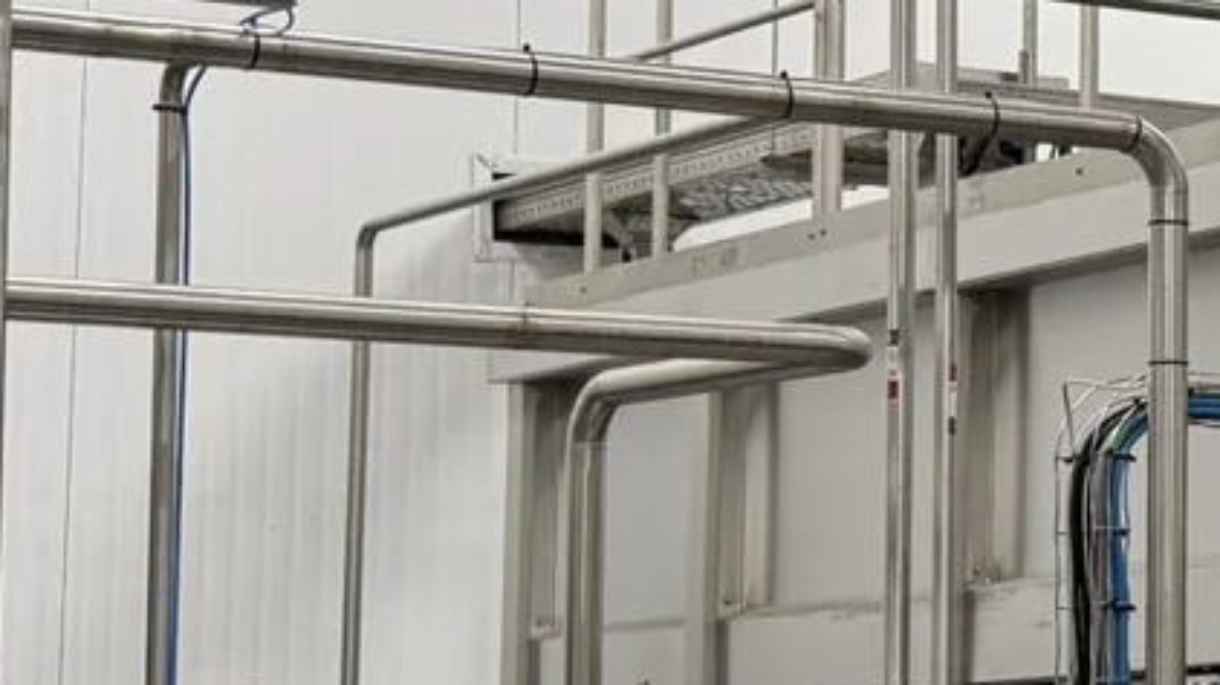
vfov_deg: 9.8
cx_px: 2183
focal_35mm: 124
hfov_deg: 15.1
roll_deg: +1.0
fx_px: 4010
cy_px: 249
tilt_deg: +9.1
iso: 125
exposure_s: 1/120
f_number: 1.78
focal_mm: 6.76
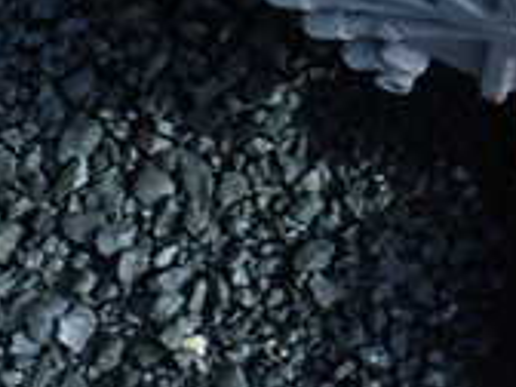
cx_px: 716
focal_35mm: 107
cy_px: -273
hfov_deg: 17.0
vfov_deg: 12.8
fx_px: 1595
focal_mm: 5.4
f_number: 3.2
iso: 100
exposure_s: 1/125
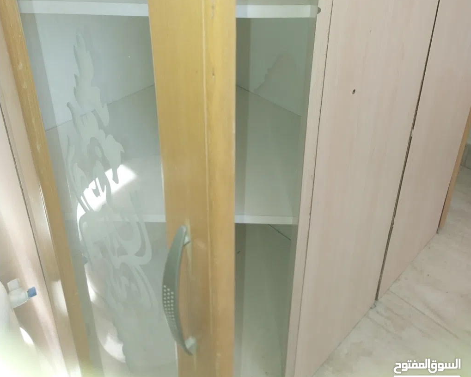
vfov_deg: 41.8
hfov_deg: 52.8
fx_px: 474
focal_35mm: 34
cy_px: 87
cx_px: 235
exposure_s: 1/50
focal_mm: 4
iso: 64
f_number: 1.8
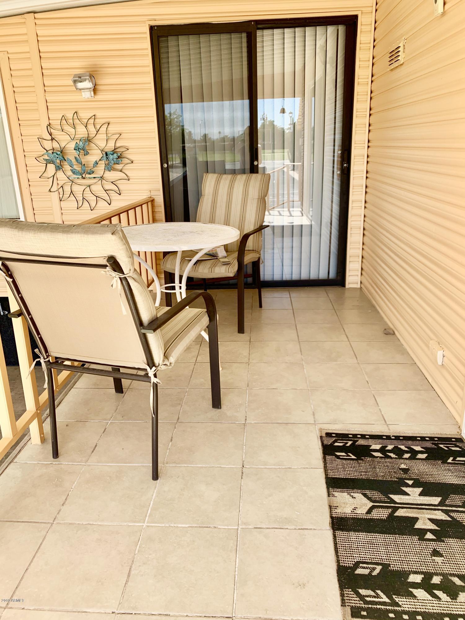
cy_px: 310
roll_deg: +1.3
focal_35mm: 26
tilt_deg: -19.3
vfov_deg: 67.3
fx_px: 466
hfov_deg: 53.1
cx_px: 232
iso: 25
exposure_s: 1/320
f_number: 1.8
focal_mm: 4.25
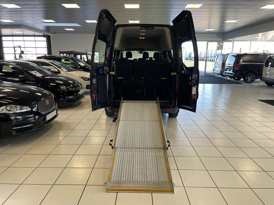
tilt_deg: -12.3
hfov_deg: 67.3
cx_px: 137
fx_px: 206
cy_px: 102
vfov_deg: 53.1
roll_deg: -0.4
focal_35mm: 26
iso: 50
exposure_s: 1/121
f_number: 1.6
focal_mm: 4.2
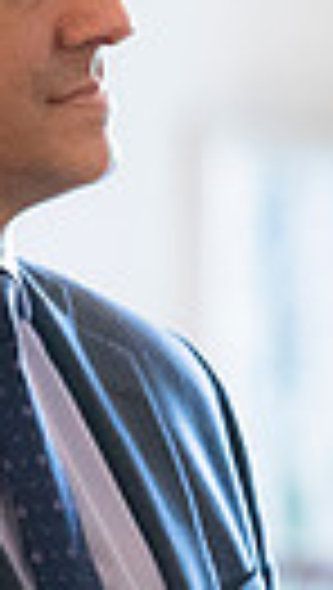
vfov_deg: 2.8
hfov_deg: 1.6
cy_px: 92
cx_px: 788
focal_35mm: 766
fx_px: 11986
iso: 5000
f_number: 2.8
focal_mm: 165
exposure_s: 1/125
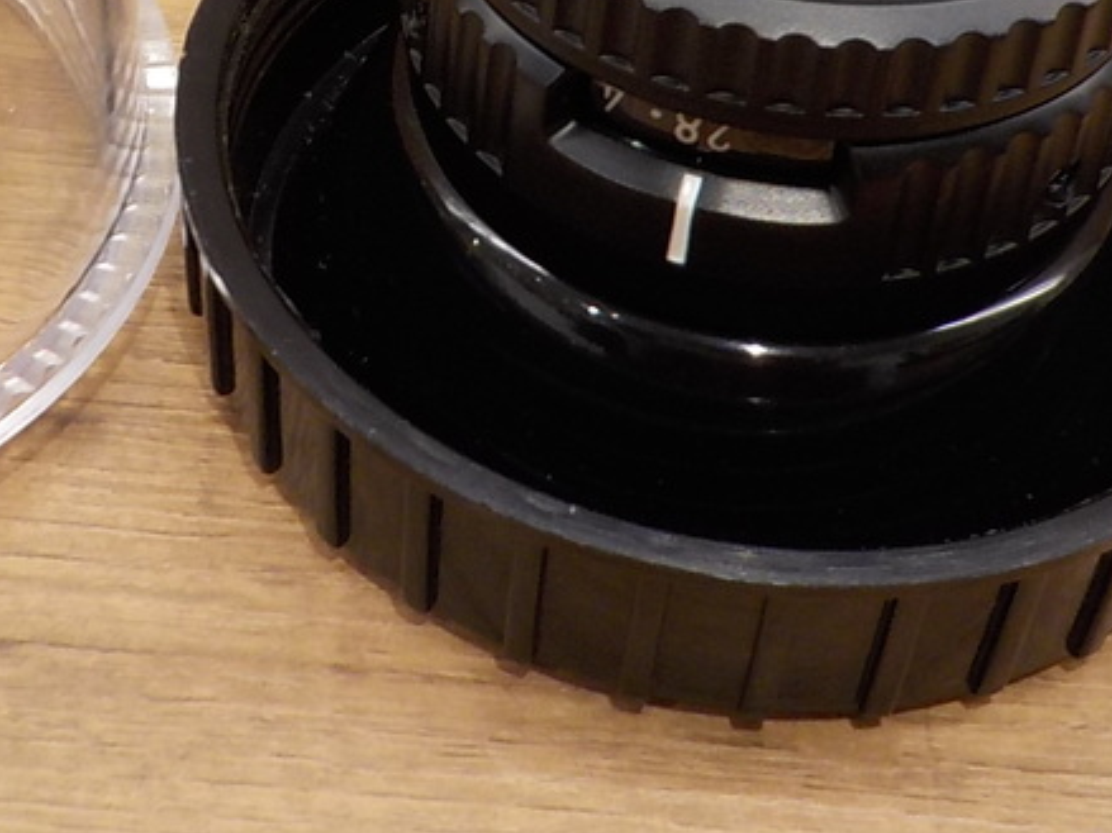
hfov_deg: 23.7
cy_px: -8
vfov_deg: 17.5
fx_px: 2633
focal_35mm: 82
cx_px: 312
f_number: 3.3
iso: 125
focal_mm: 4.1
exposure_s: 1/40
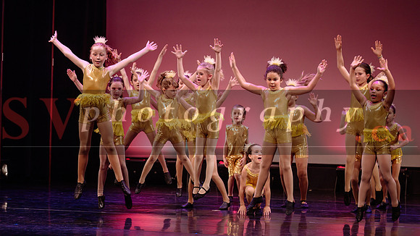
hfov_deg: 17.6
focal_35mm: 122
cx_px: 210
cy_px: 118
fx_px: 1353
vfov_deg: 10.0
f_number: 2.8
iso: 1600
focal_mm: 116
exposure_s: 1/320
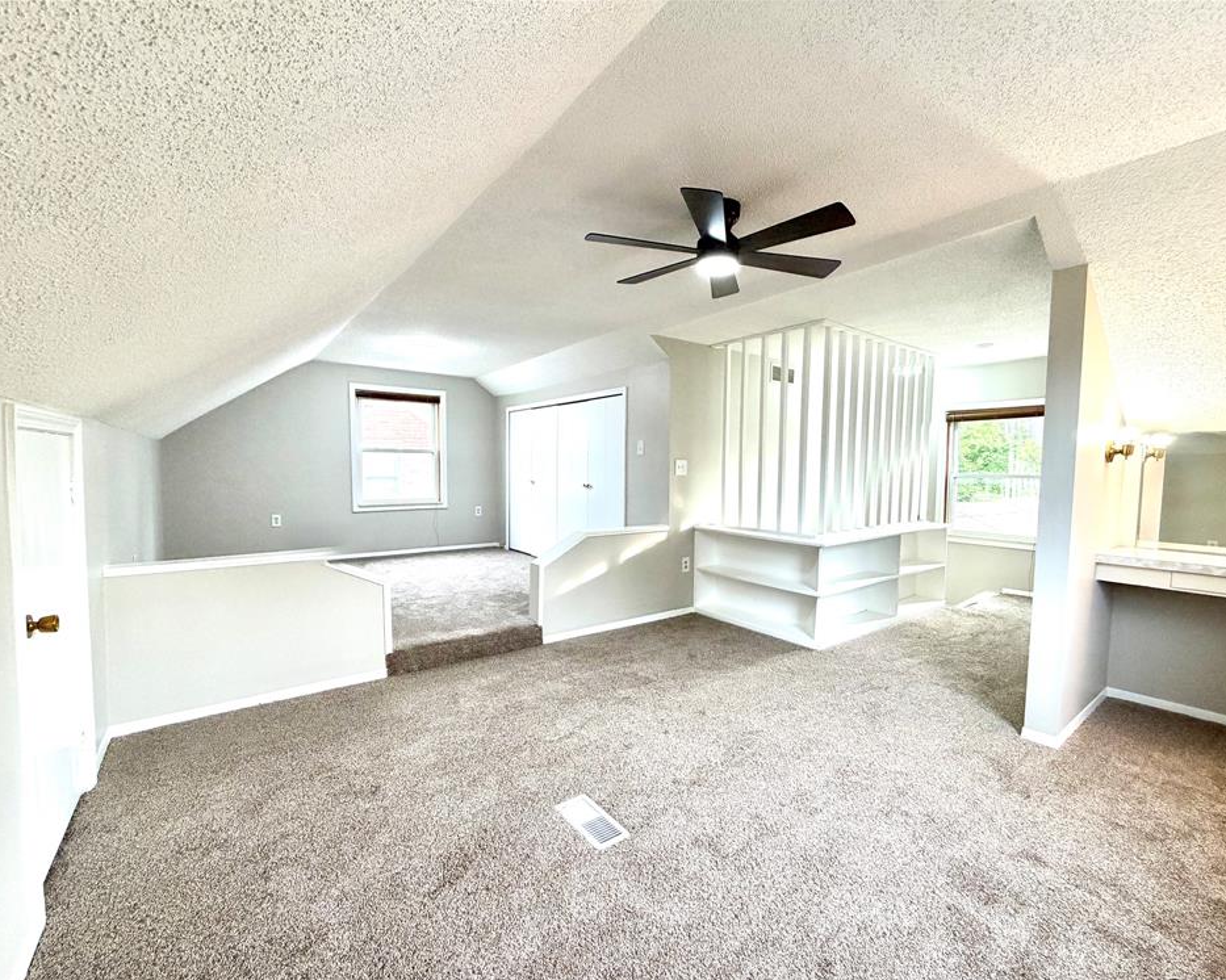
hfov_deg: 96.8
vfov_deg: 84.0
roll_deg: +0.1
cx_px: 625
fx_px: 544
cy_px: 503
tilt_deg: -3.9
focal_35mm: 15
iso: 250
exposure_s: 1/120
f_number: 2.2
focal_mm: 2.22
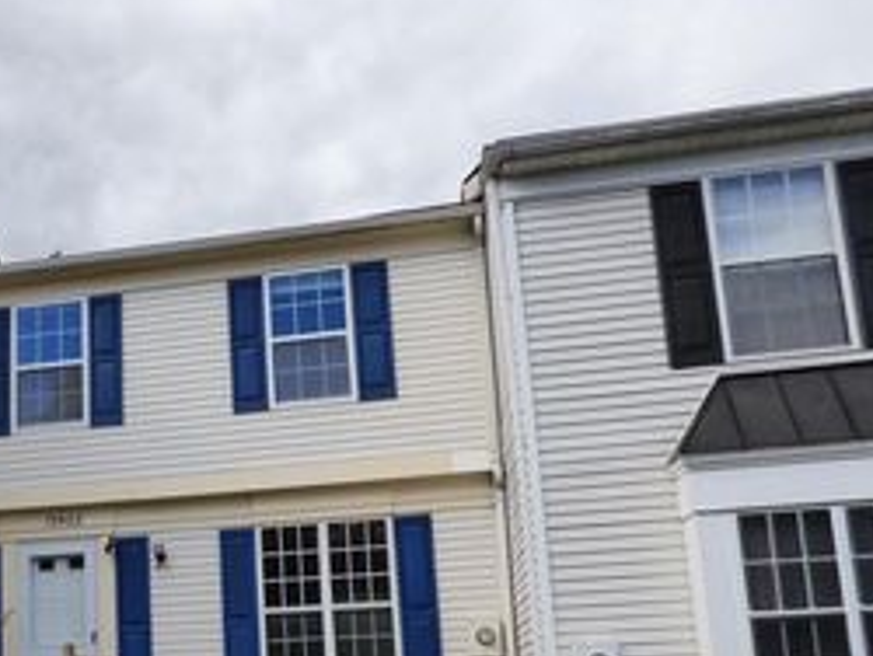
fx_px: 1010
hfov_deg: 44.2
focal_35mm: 40
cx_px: 157
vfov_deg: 35.0
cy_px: 515
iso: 200
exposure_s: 1/1300
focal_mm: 3.58
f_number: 2.8
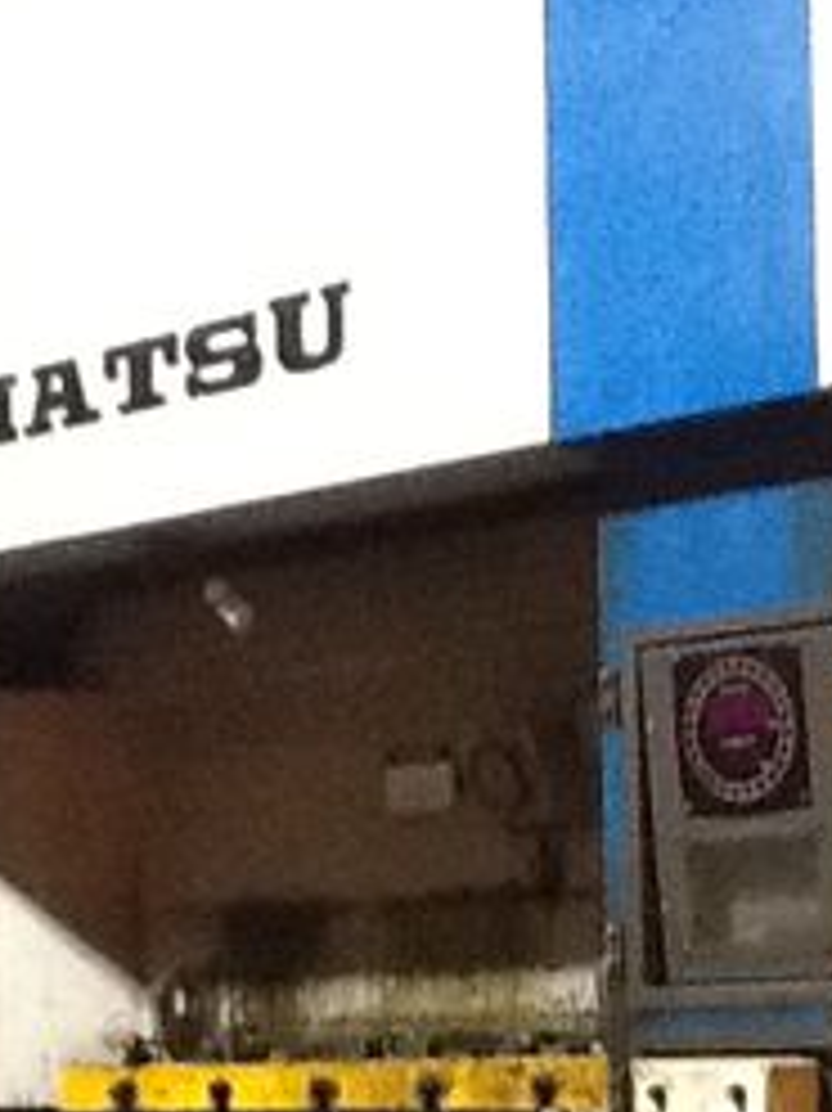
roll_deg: +1.0
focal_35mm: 107
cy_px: 1148
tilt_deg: -3.2
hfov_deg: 13.8
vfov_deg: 17.9
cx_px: 468
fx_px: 3432
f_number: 2.4
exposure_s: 1/17
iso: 320
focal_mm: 2.03
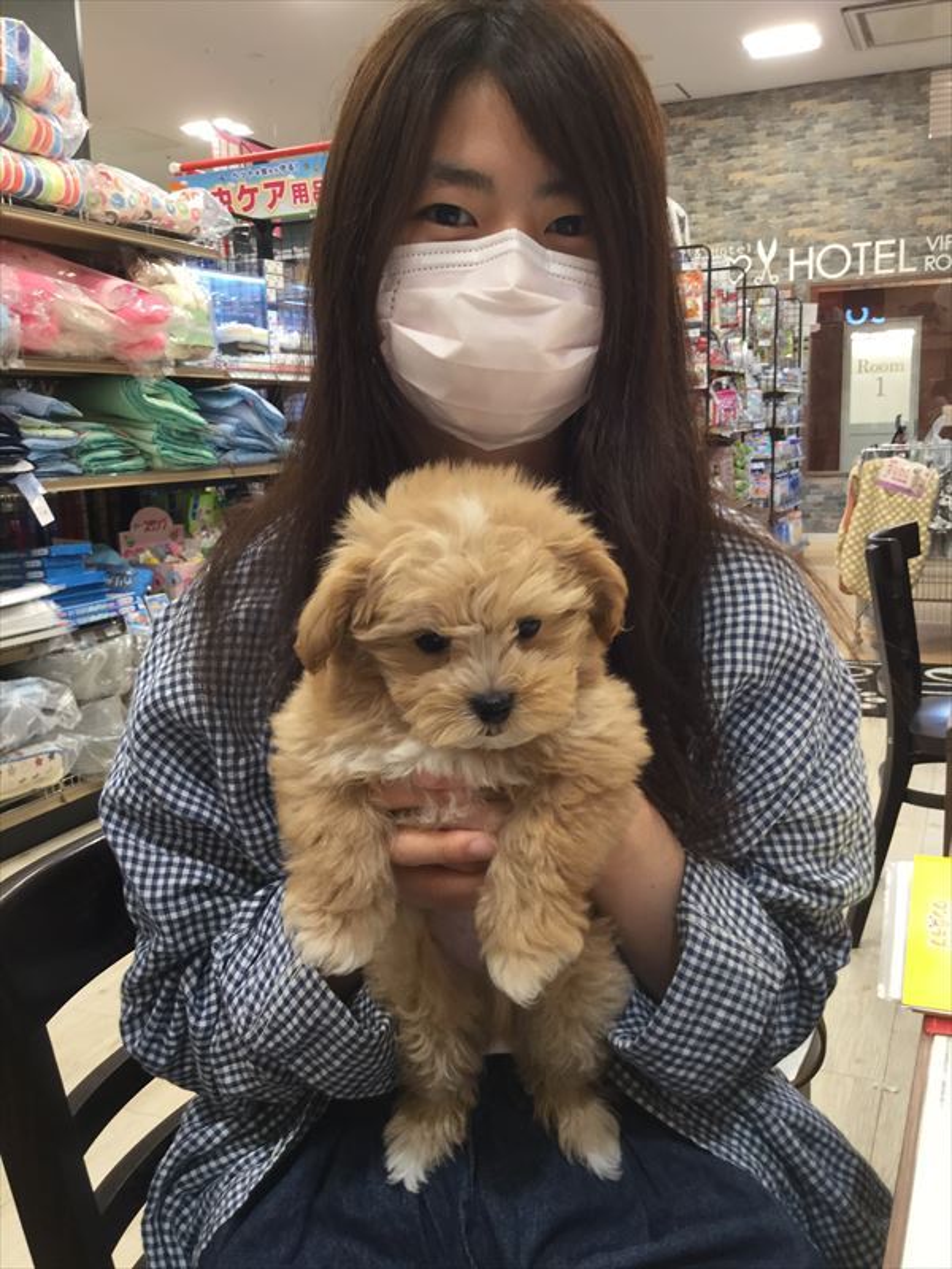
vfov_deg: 58.4
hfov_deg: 45.4
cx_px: 476
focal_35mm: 31
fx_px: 1137
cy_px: 634
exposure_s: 1/30
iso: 50
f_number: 2.4
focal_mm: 3.3
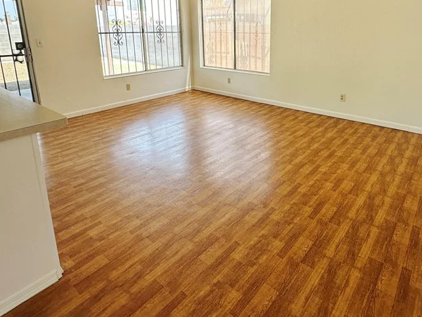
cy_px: 93
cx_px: 243
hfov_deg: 73.5
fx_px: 280
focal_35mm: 23
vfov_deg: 56.9
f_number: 2.2
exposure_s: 1/123
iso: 40
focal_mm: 2.22
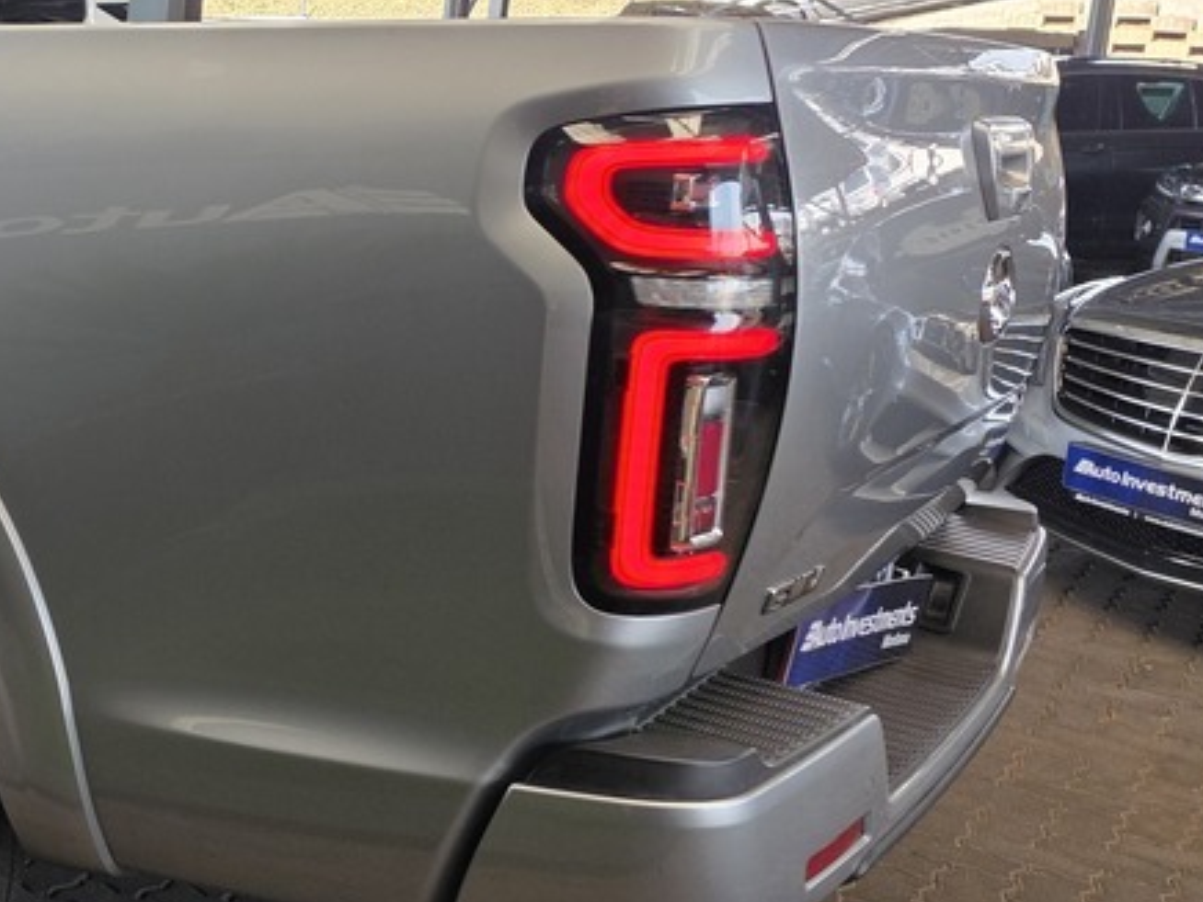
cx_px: -168
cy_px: 328
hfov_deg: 31.0
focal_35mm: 54
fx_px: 1877
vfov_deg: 26.9
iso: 50
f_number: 1.7
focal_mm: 6.25
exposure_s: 1/180
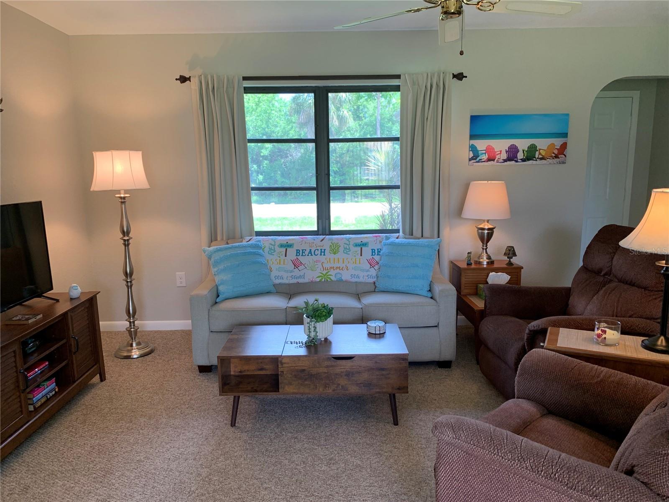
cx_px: 334
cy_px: 251
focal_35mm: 26
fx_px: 502
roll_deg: +0.3
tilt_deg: -9.4
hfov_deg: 67.3
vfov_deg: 53.1
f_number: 1.8
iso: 50
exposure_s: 1/60
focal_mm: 4.25
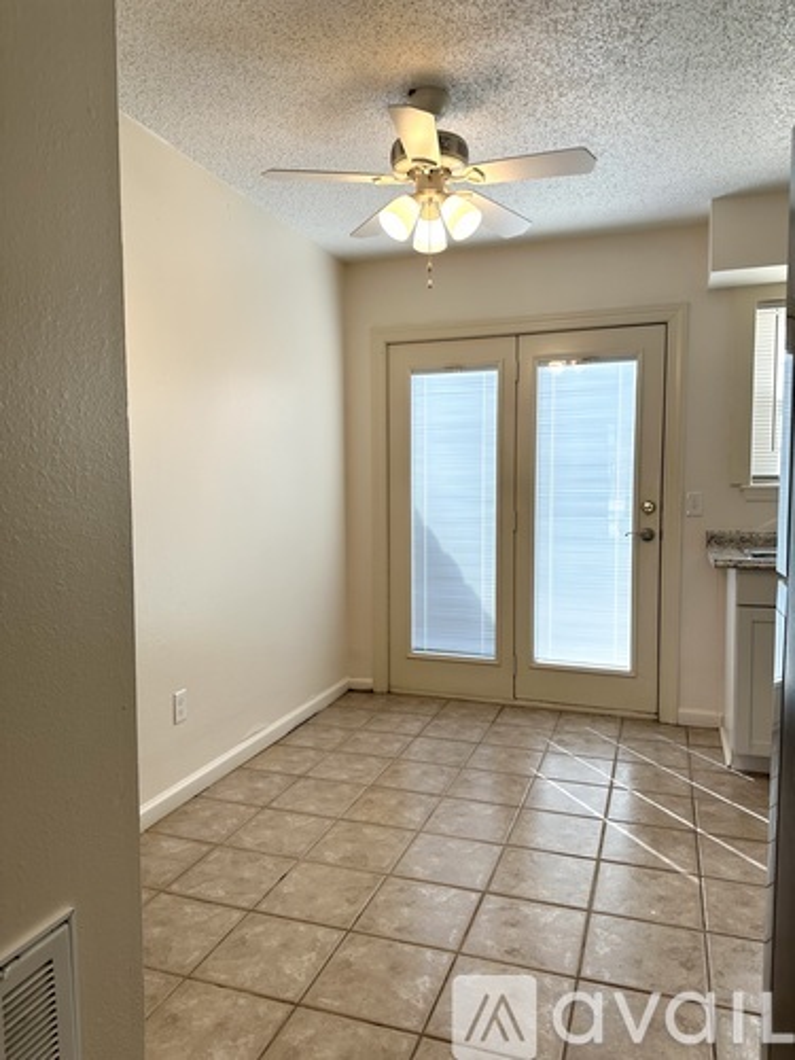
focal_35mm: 24
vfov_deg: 71.6
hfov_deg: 56.8
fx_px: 735
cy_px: 530
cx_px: 398
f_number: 1.78
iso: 64
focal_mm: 6.86
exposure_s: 1/174
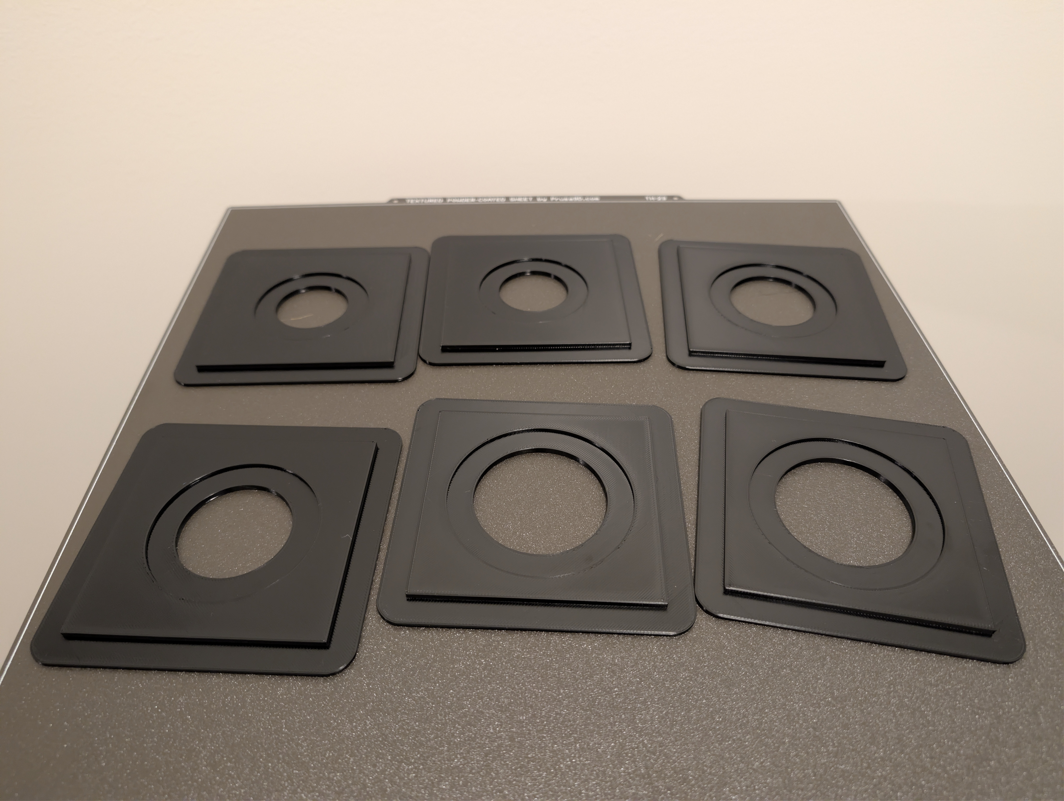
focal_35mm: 24
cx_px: 532
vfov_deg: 56.9
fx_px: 739
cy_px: 400
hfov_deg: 71.5
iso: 627
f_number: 1.68
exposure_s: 1/40
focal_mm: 6.9
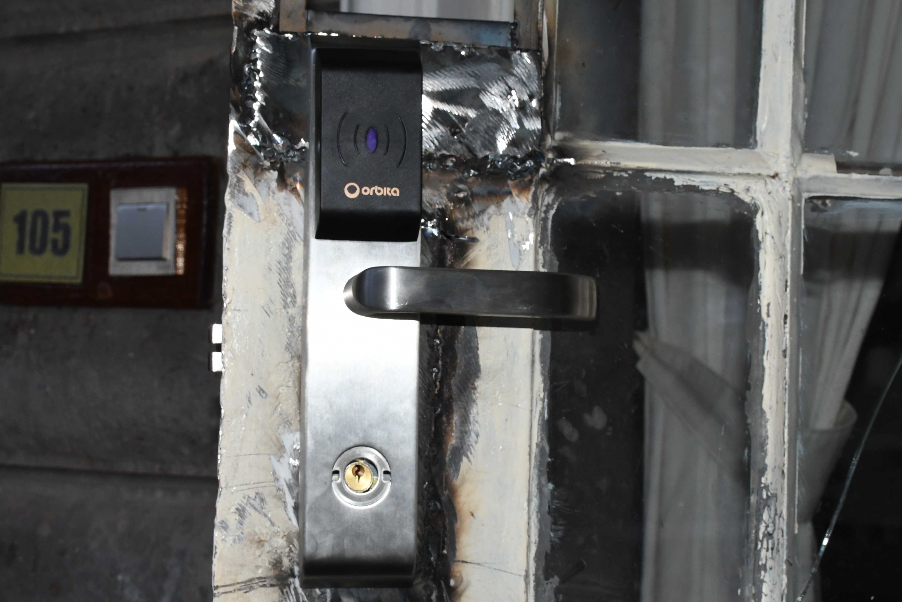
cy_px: 301
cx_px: 451
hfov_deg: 26.7
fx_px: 1904
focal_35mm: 76
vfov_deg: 17.9
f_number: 11
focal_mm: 38
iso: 1000
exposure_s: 1/80
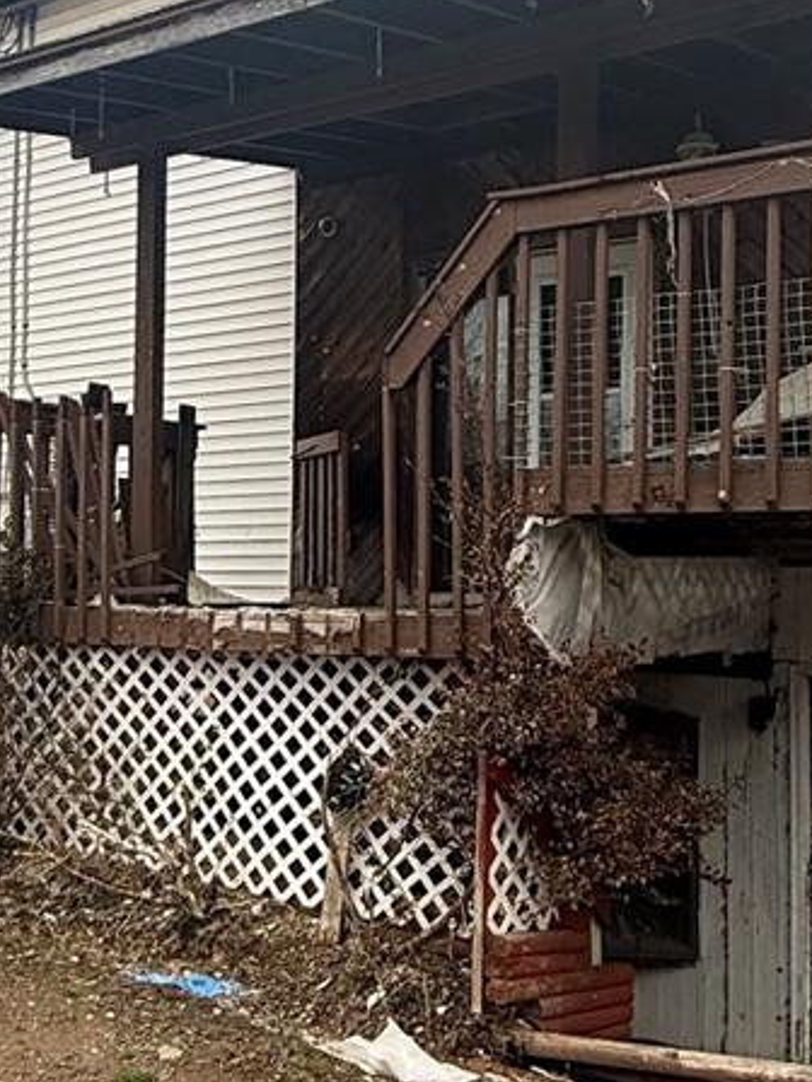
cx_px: 307
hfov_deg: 30.1
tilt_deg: +4.4
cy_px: 510
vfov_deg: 39.6
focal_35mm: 48
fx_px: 1501
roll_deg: -0.5
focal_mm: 2.22
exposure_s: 1/427
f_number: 2.2
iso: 64
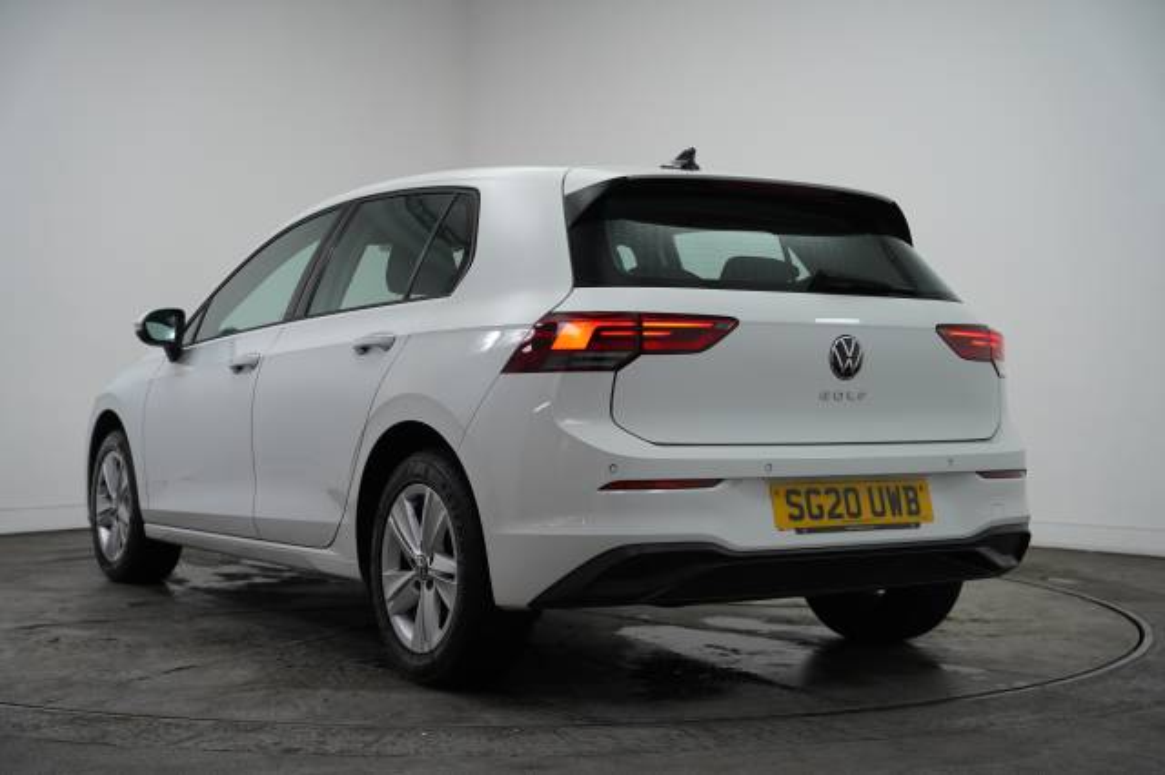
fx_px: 1588
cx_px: 582
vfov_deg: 27.4
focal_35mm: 49
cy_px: 388
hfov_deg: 40.3
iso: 800
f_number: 4
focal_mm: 49.1
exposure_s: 1/160
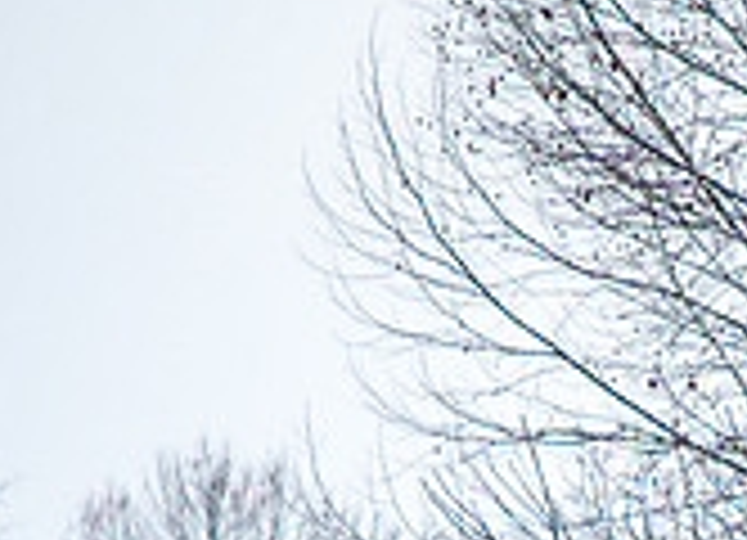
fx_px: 35340
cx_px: 1034
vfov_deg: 0.9
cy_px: 922
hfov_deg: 1.2
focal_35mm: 1659
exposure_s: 1/30
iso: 160
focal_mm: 300
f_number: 5.6
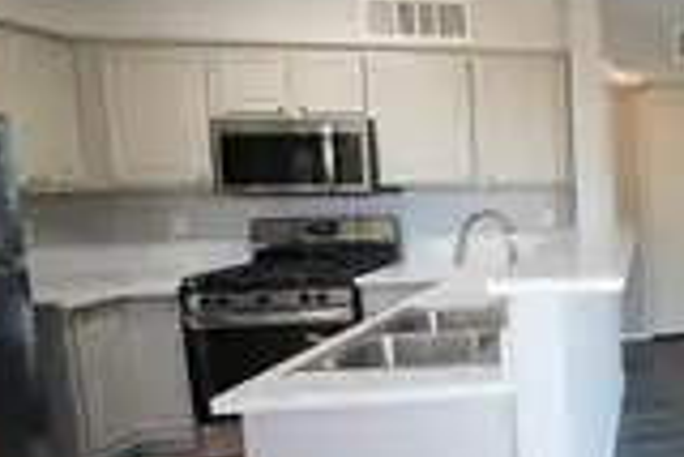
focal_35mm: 30
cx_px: 791
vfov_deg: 43.7
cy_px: 233
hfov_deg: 43.6
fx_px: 571
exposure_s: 1/125
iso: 4000
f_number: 7.1
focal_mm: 12
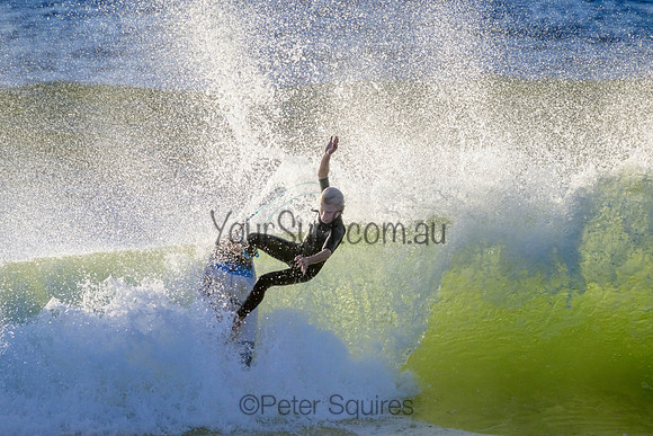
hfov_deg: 2.3
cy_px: 196
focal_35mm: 880
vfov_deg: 1.6
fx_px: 15962
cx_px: 330
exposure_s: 1/2000
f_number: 11
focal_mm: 800
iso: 900
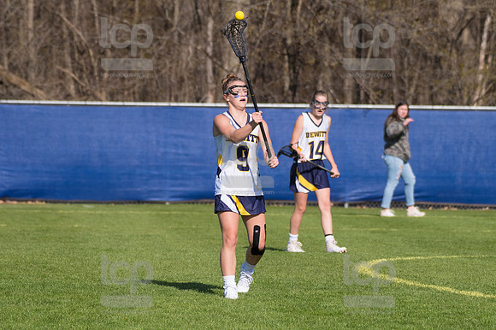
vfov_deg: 4.6
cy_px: 165
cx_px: 248
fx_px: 4131
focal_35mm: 300
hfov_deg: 6.9
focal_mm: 200
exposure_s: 1/2000
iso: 320
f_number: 5.6
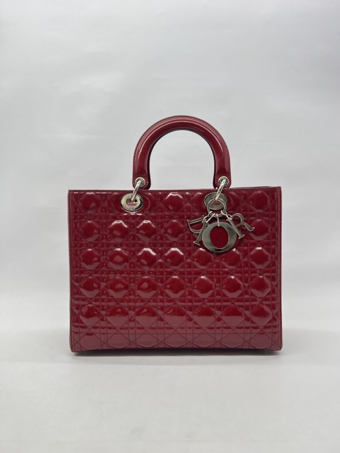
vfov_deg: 67.3
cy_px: 226
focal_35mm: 26
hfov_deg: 53.1
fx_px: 340
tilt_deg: -4.2
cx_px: 170
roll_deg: +0.3
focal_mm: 5.7
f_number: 1.5
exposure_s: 1/103
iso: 32
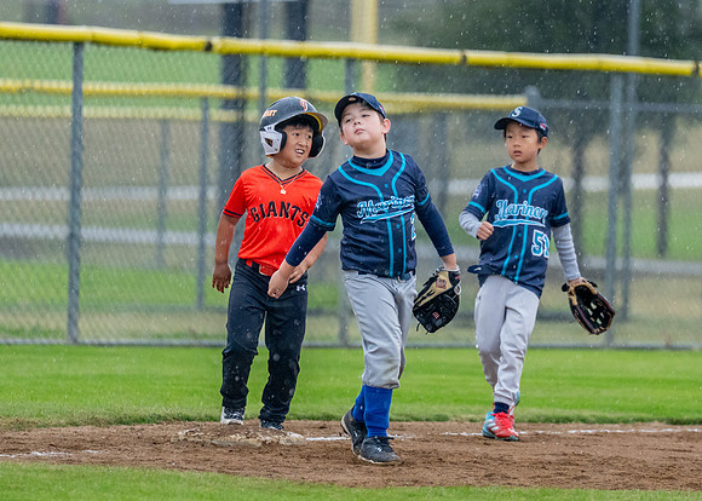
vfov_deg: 3.4
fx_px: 8328
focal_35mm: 418
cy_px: 256
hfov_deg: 4.8
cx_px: 439
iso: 1600
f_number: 2.8
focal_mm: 200
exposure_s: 1/1000
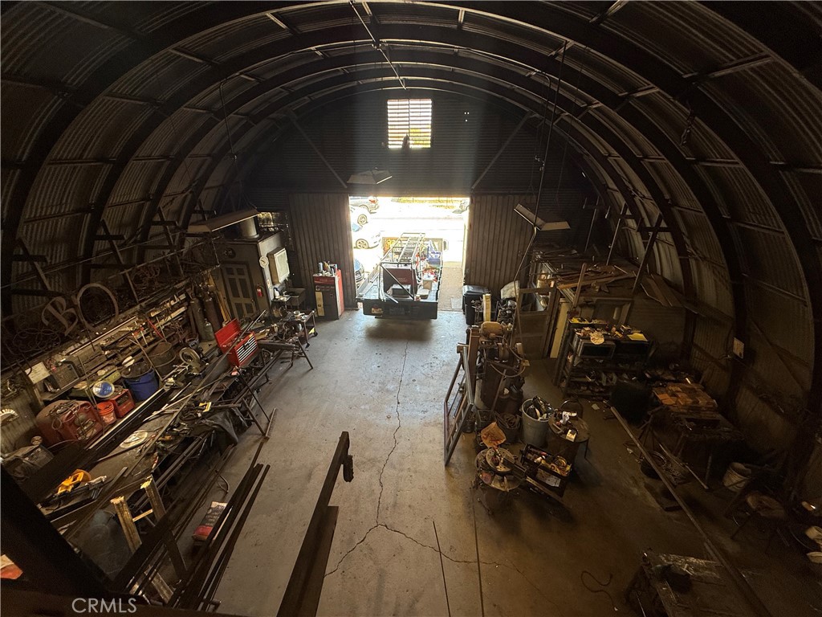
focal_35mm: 14
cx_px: 411
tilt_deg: -25.3
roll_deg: +0.0
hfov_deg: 102.1
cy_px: 308
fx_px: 332
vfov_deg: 85.7
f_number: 2.2
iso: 100
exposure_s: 1/99
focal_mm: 2.22
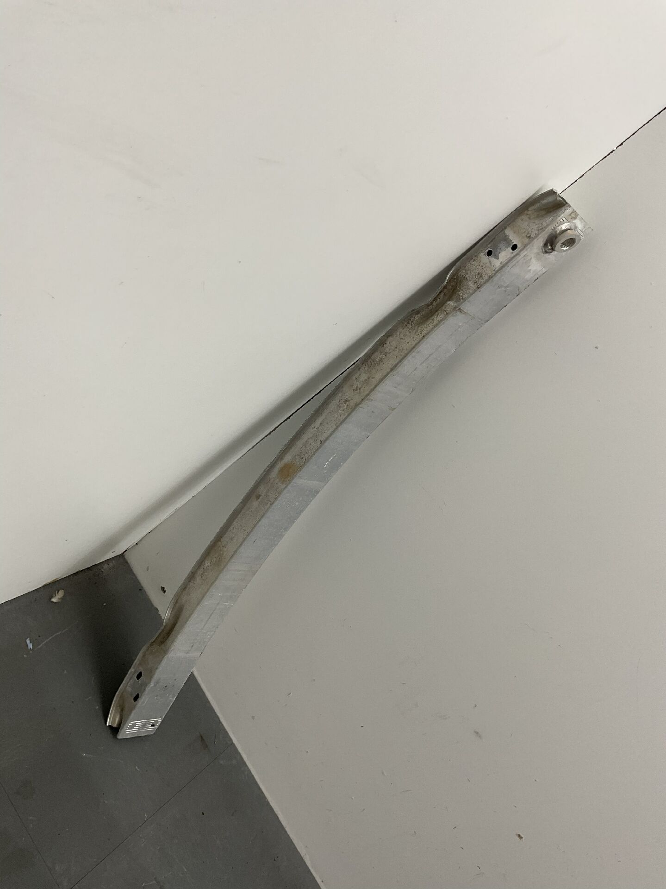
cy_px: 444
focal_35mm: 29
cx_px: 333
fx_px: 744
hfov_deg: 48.2
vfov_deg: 61.7
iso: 40
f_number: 1.8
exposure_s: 1/100
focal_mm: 3
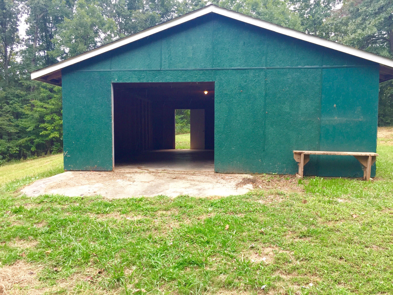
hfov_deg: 61.7
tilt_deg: -4.5
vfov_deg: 48.2
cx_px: 196
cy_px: 148
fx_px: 329
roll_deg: -2.1
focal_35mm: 29
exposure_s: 1/120
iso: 32
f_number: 2.2
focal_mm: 4.15
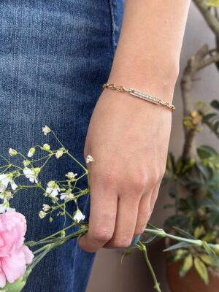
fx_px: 405
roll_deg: -3.3
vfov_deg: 39.7
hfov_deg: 30.3
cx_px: 110
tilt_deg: -8.9
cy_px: 146
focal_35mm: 48
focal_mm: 6.76
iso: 64
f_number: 1.78
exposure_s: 1/377
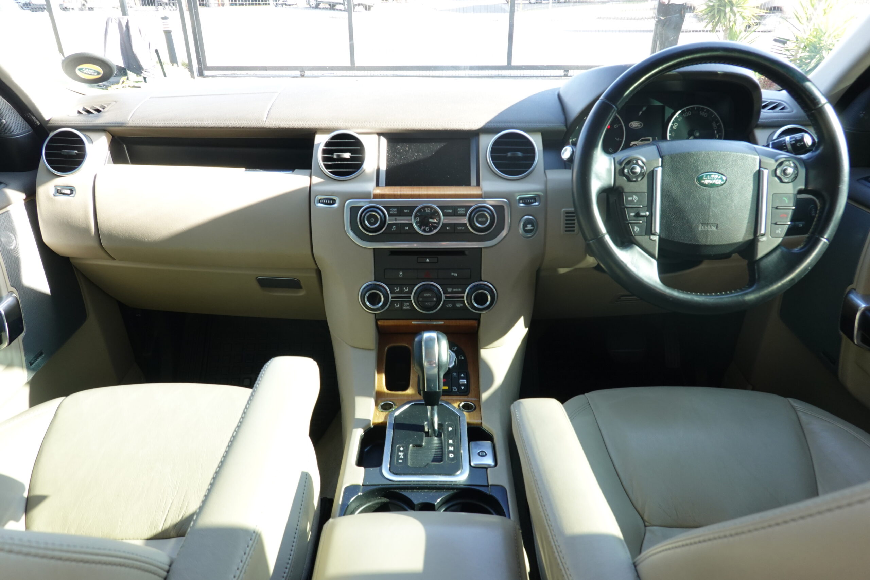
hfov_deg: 73.7
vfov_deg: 53.1
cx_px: 435
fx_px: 580
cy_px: 290
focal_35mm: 24
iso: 320
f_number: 5
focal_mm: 9
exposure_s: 1/30
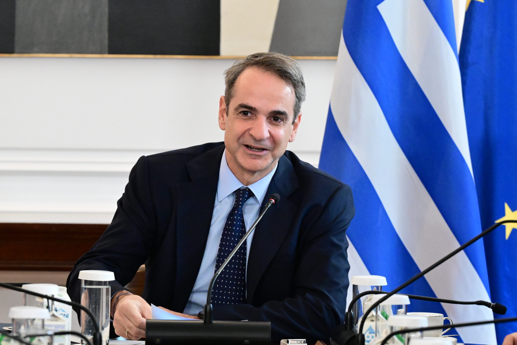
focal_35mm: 300
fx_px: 4308
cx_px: 258
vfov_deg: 4.6
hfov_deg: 6.9
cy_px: 172
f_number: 6.3
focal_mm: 200
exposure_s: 1/320
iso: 8000
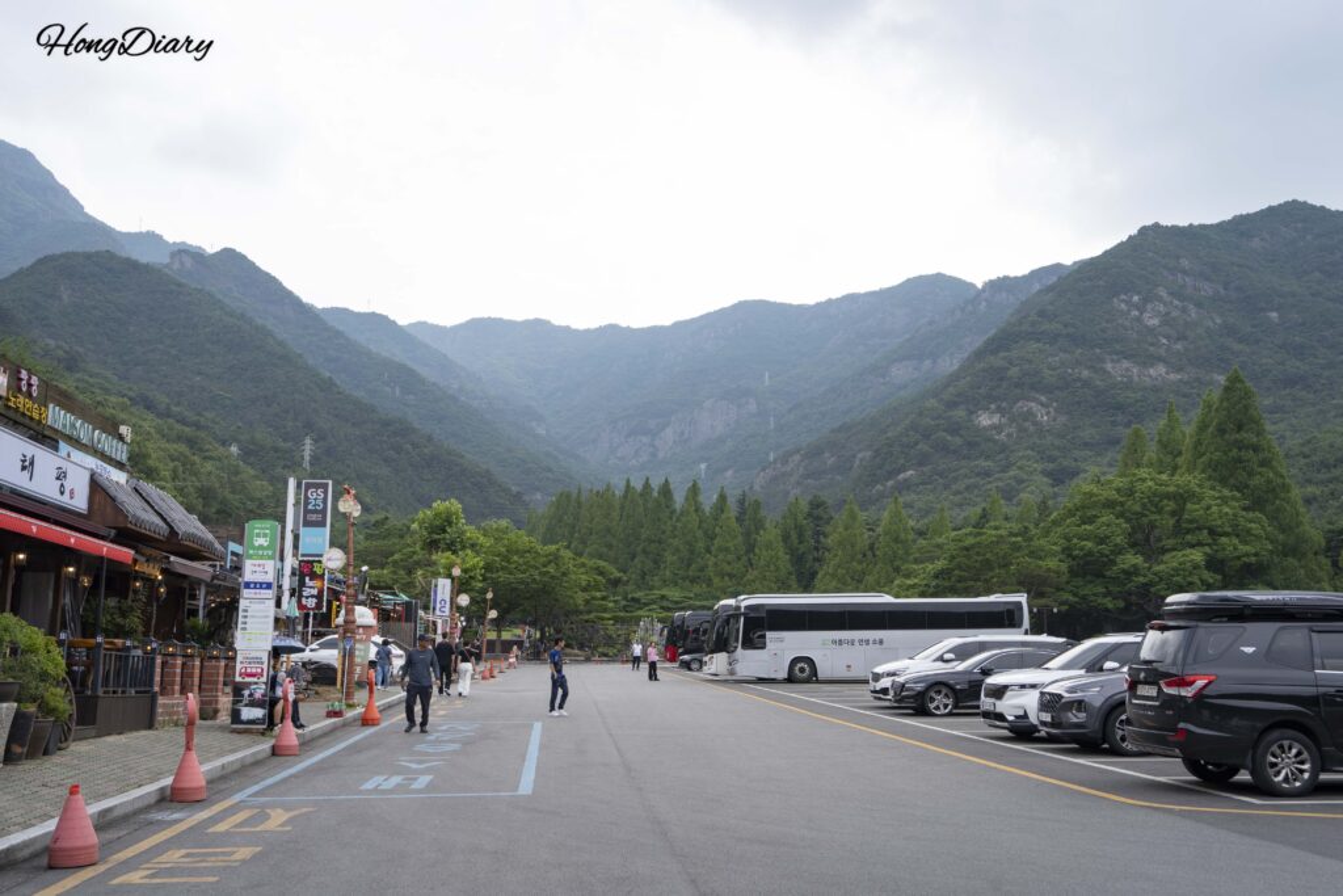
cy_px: 448
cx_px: 672
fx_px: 1343
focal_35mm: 36
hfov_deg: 53.1
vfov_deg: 36.9
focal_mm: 36
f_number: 8
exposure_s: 1/200
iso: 100
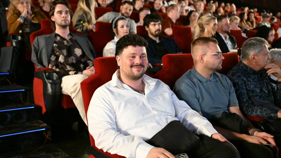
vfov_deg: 31.5
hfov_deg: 53.3
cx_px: 144
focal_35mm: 38
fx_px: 280
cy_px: 74
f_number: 2.8
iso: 20000
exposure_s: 1/80
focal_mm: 33.5
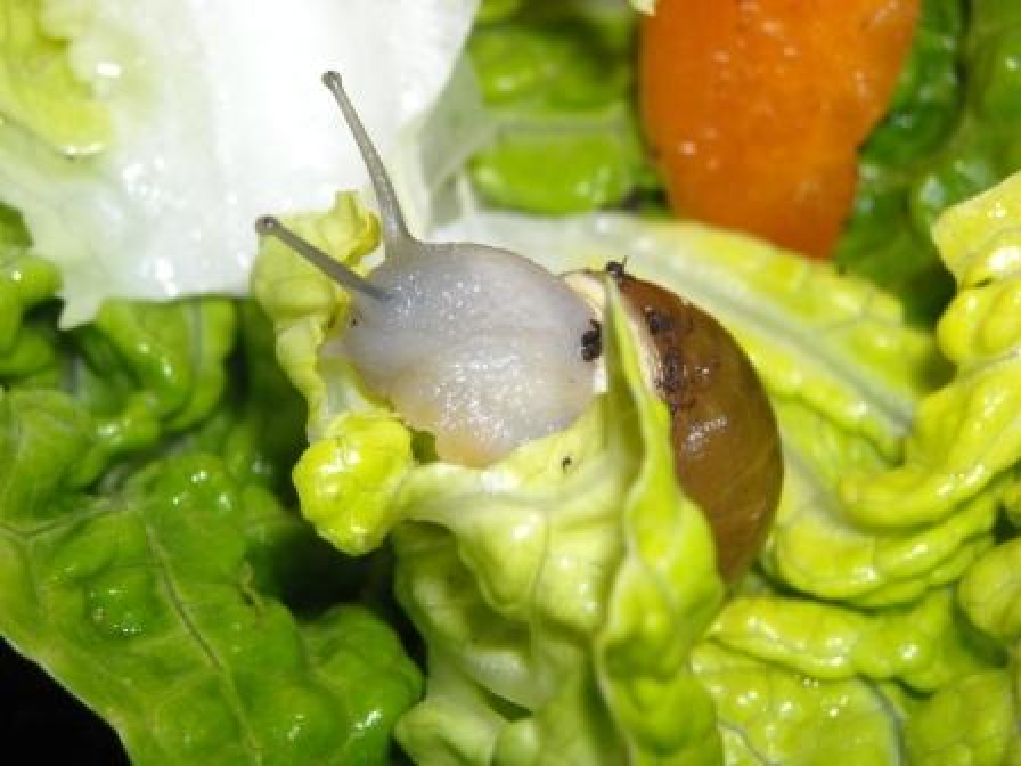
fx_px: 2478
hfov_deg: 23.3
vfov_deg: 17.6
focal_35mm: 84
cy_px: 383
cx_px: 510
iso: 200
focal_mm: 13.73
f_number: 8.2
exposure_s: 1/125
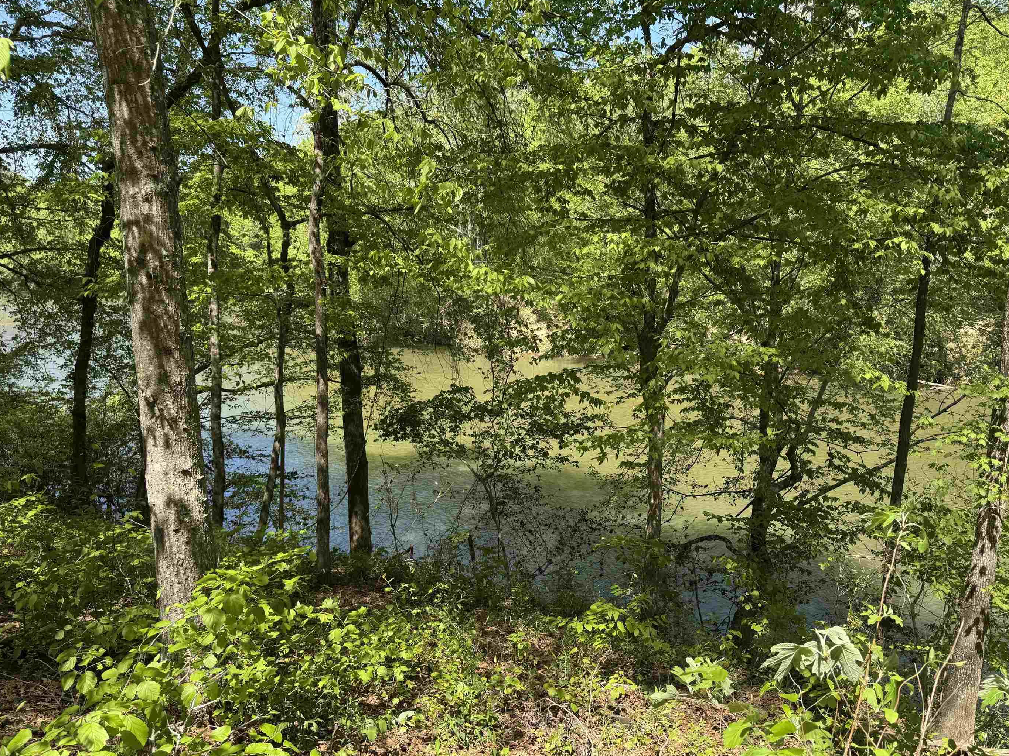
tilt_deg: -11.5
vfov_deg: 51.3
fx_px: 787
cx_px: 540
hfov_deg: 65.2
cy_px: 414
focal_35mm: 27
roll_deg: +1.3
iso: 80
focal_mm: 6.76
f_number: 1.78
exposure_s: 1/1026
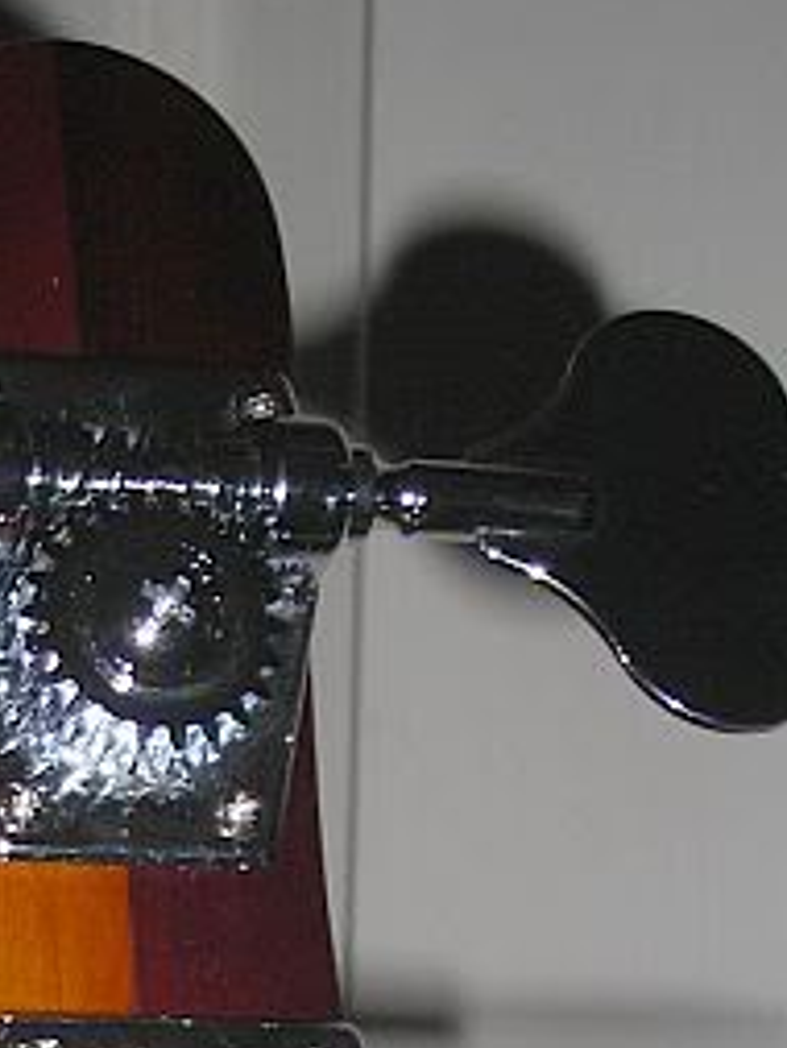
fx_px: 3635
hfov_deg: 12.1
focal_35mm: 120
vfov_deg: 15.8
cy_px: 1272
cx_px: -153
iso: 50
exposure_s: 1/60.1
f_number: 6.4
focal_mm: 6.3
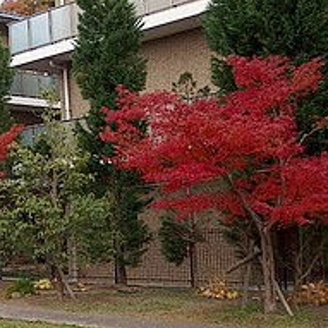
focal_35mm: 72
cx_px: -70
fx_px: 772
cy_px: 160
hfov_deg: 22.1
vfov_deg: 24.0
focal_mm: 5.6
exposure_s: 1/640
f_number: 2
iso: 100
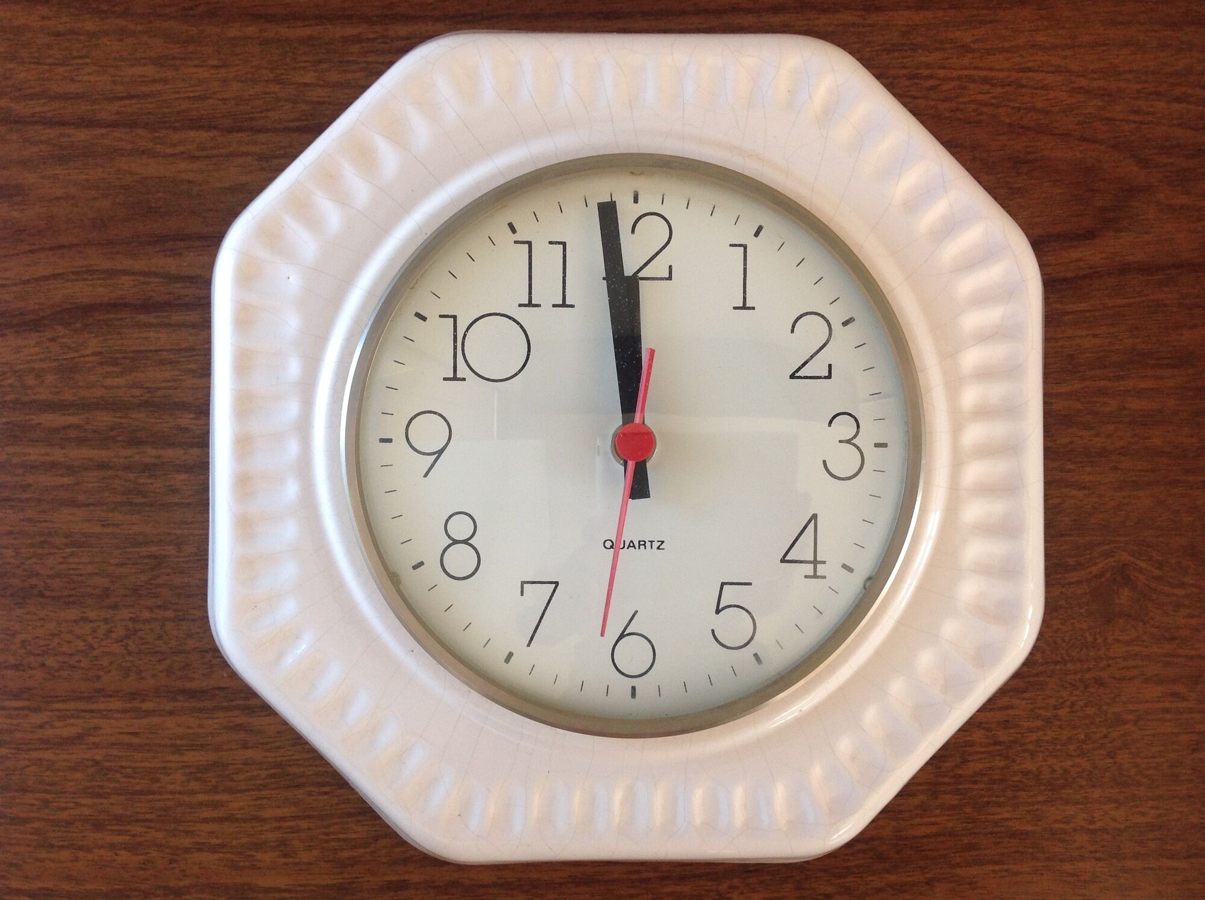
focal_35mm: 35
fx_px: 1217
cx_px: 602
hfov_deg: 52.7
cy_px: 450
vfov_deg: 40.6
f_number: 2.4
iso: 80
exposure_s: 1/60
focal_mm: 4.28
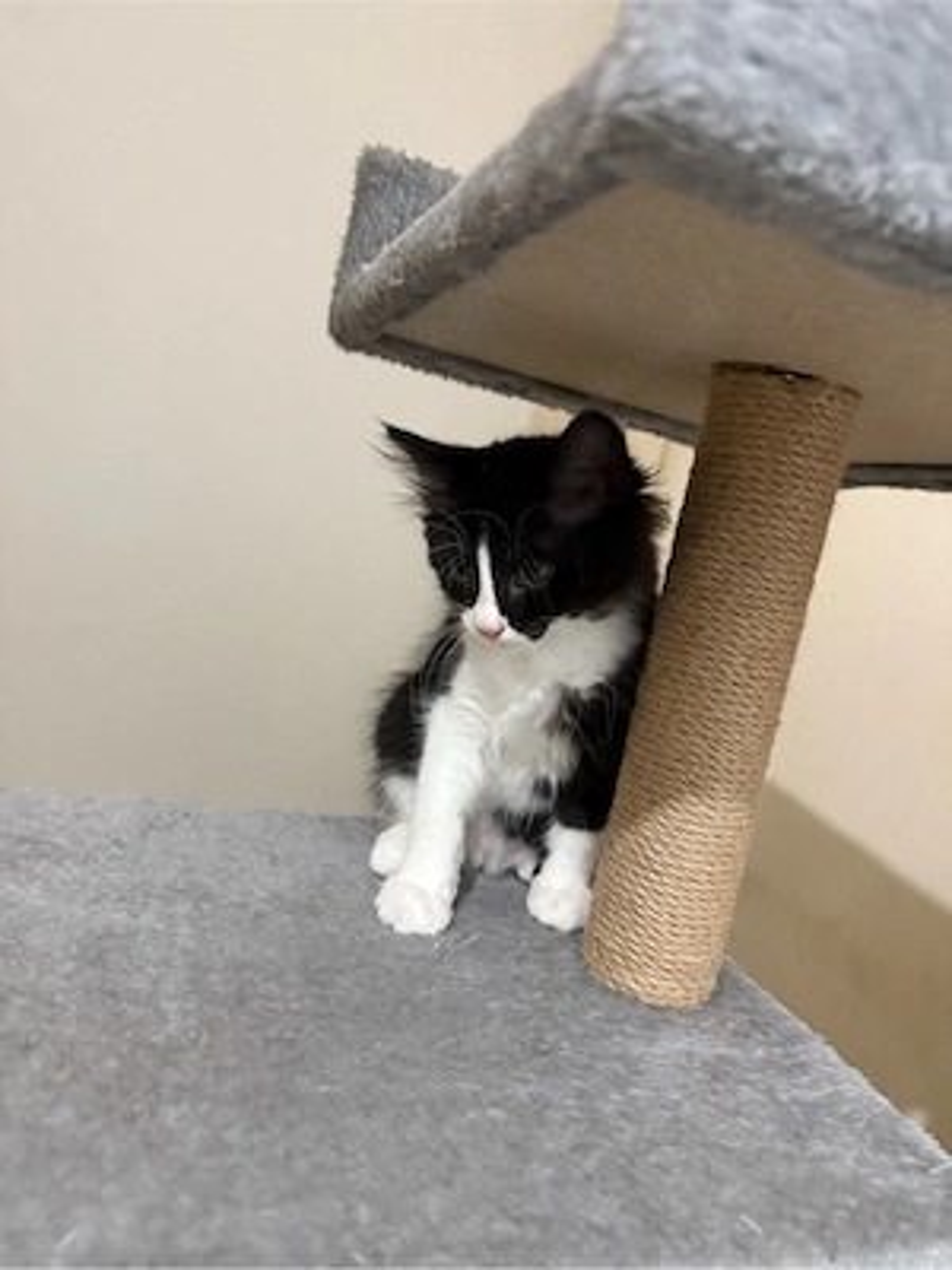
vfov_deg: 71.6
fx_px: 880
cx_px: 476
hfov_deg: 56.8
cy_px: 635
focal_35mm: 24
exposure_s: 1/49
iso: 800
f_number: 1.78
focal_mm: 6.76
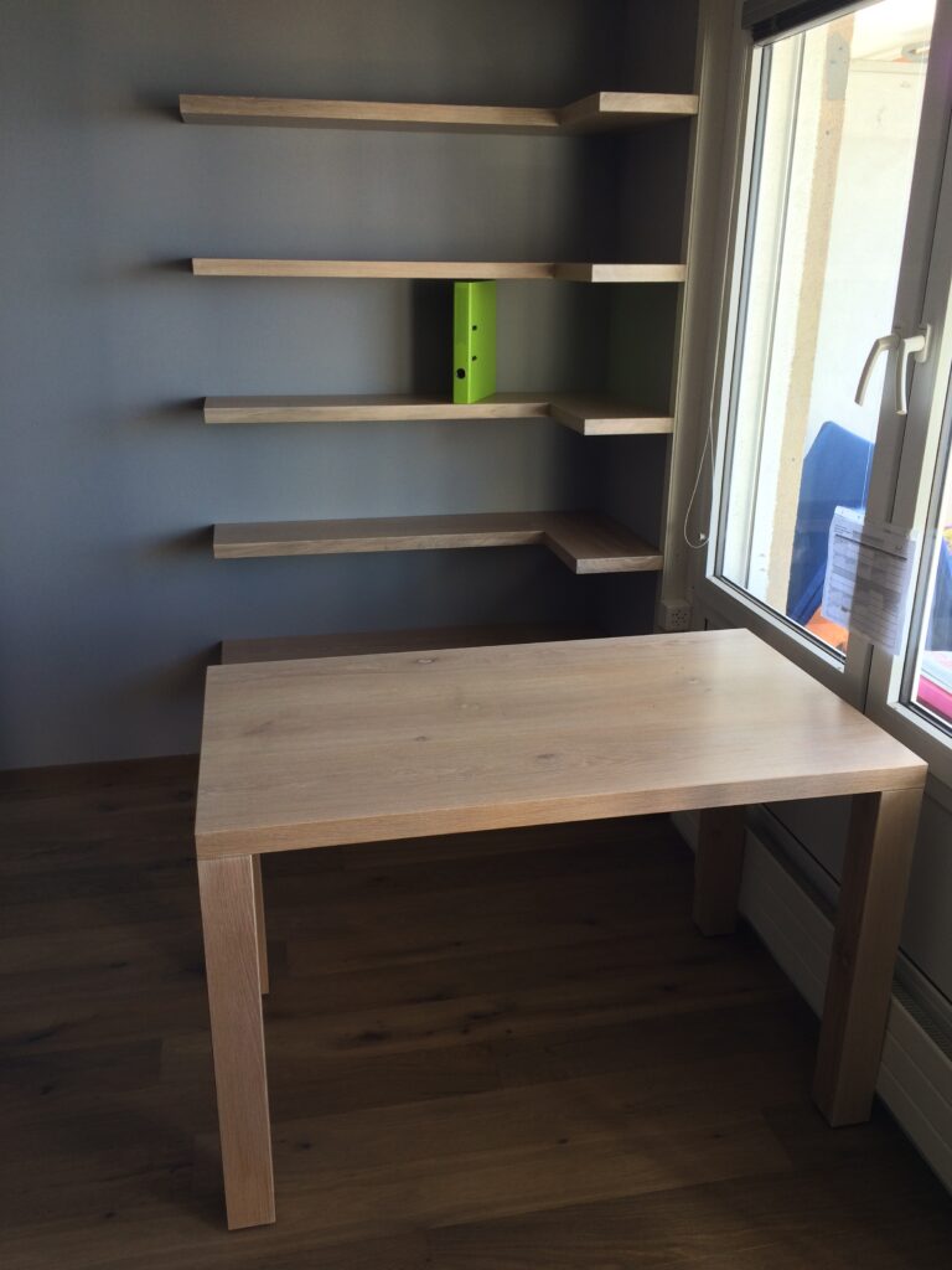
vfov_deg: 61.7
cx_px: 476
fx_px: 1063
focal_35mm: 29
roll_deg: -0.6
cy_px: 635
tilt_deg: -19.3
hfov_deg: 48.2
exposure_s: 1/50
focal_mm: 4.15
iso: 40
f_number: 2.2
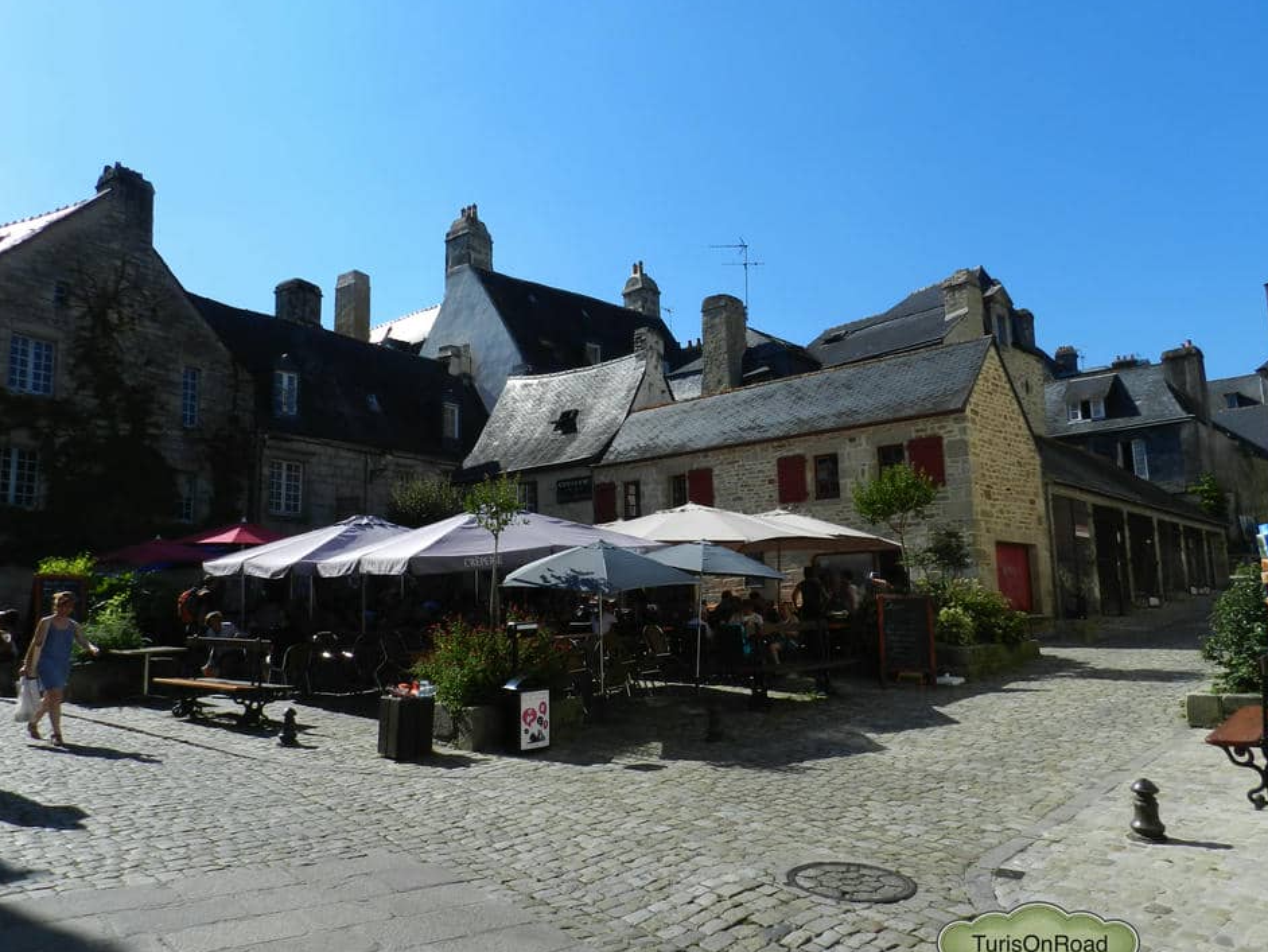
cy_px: 481
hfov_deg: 69.4
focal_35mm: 25
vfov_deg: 54.9
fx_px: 916
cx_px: 614
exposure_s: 1/800
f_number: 4
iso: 160
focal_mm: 4
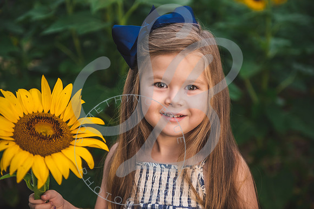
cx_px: 157
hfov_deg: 32.4
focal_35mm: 62
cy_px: 104
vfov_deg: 21.9
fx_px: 541
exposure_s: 1/250
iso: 200
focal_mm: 62
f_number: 2.8
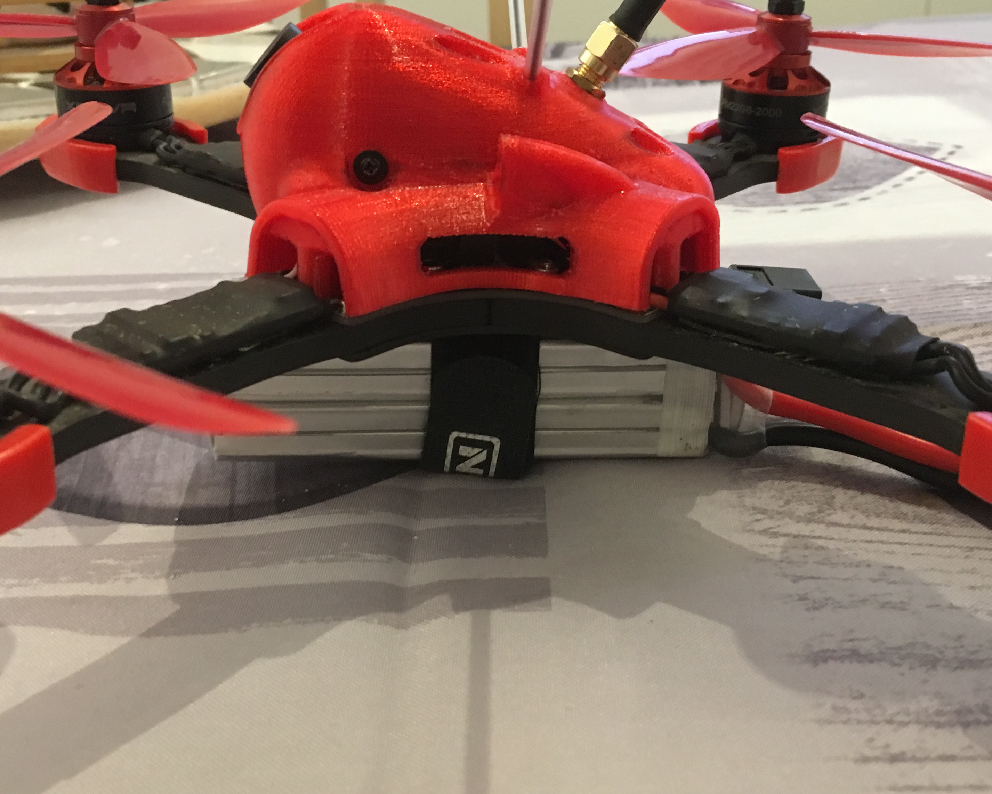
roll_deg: +4.2
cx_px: 485
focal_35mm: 40
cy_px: 363
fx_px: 1174
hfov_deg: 45.8
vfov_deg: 37.3
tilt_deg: -21.3
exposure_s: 1/17
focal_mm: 4.15
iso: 400
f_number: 2.2
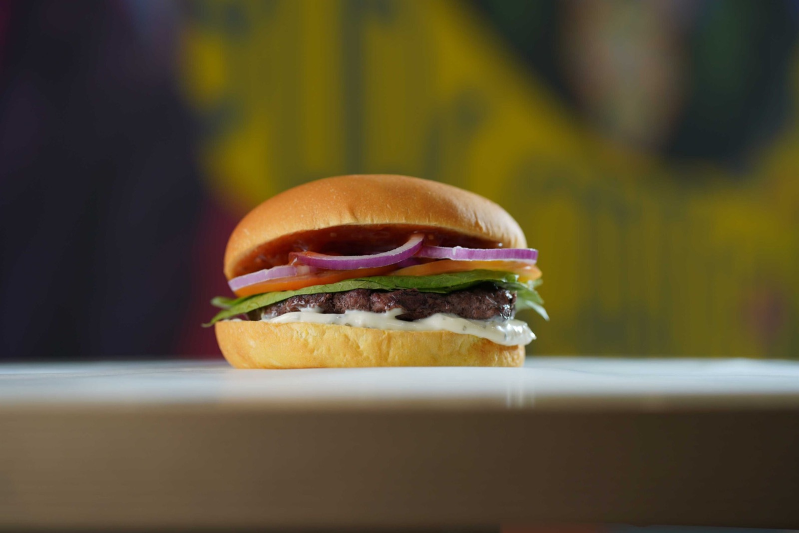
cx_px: 400
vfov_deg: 16.1
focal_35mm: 85
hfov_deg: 23.9
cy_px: 266
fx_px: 1887
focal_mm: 85
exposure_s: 1/100
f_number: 4
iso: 160
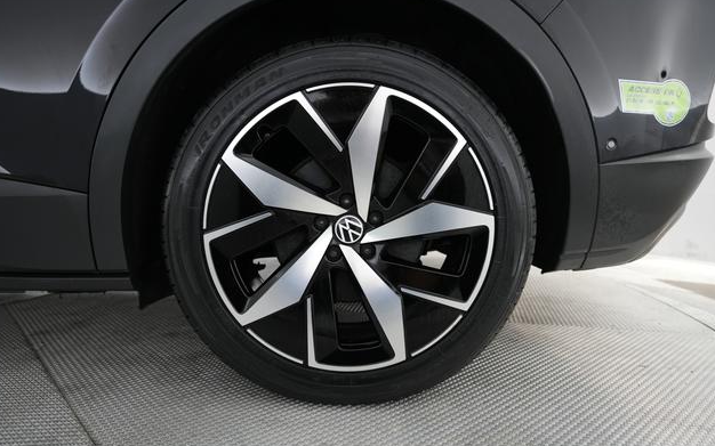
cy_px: 229
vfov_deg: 49.3
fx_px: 487
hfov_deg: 72.6
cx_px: 352
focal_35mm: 25
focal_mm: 24
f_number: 2.8
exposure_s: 1/80
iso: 1250
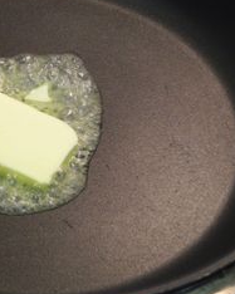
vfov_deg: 13.5
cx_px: 19
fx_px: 1244
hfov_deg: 10.7
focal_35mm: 143
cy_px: 117
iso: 400
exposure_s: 1/8.6
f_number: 4
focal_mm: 16.3
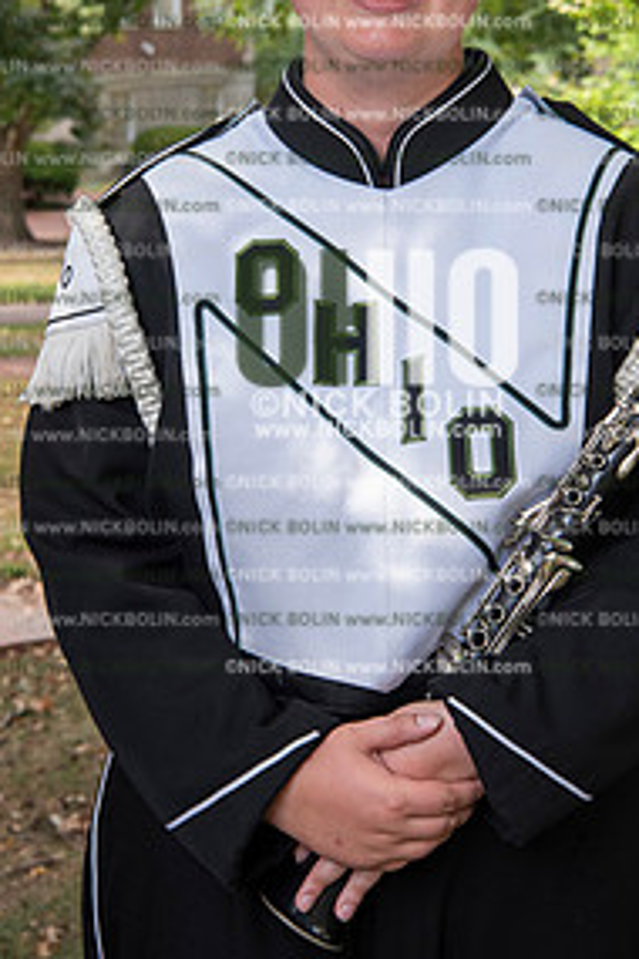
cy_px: 343
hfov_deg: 16.6
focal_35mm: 82
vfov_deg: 24.7
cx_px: 377
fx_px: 2183
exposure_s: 1/100
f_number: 8
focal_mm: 52
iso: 500
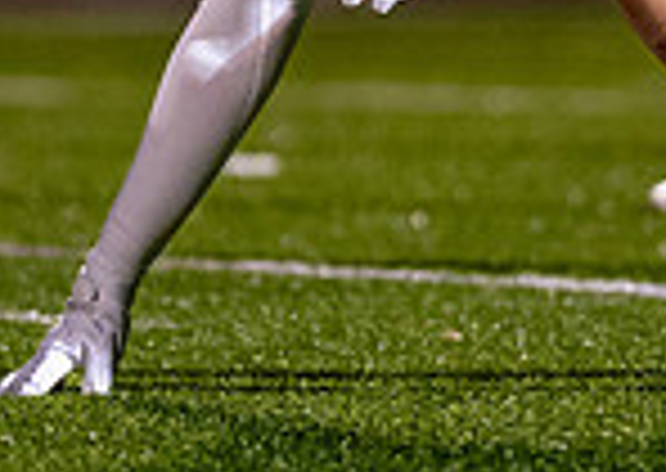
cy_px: -171
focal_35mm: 1077
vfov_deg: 1.3
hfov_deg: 1.9
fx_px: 20325
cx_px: 552
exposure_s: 1/1250
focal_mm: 135
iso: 1600
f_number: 1.8
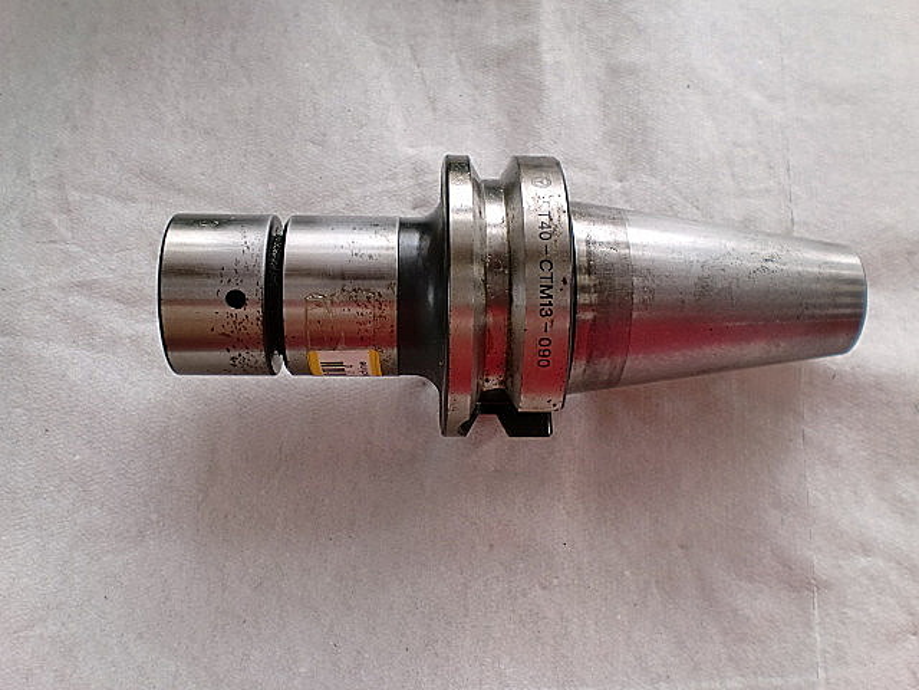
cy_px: 345
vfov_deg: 40.7
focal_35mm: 35
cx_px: 460
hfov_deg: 52.6
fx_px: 929
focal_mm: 6.3
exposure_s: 1/60
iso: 64
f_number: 3.1
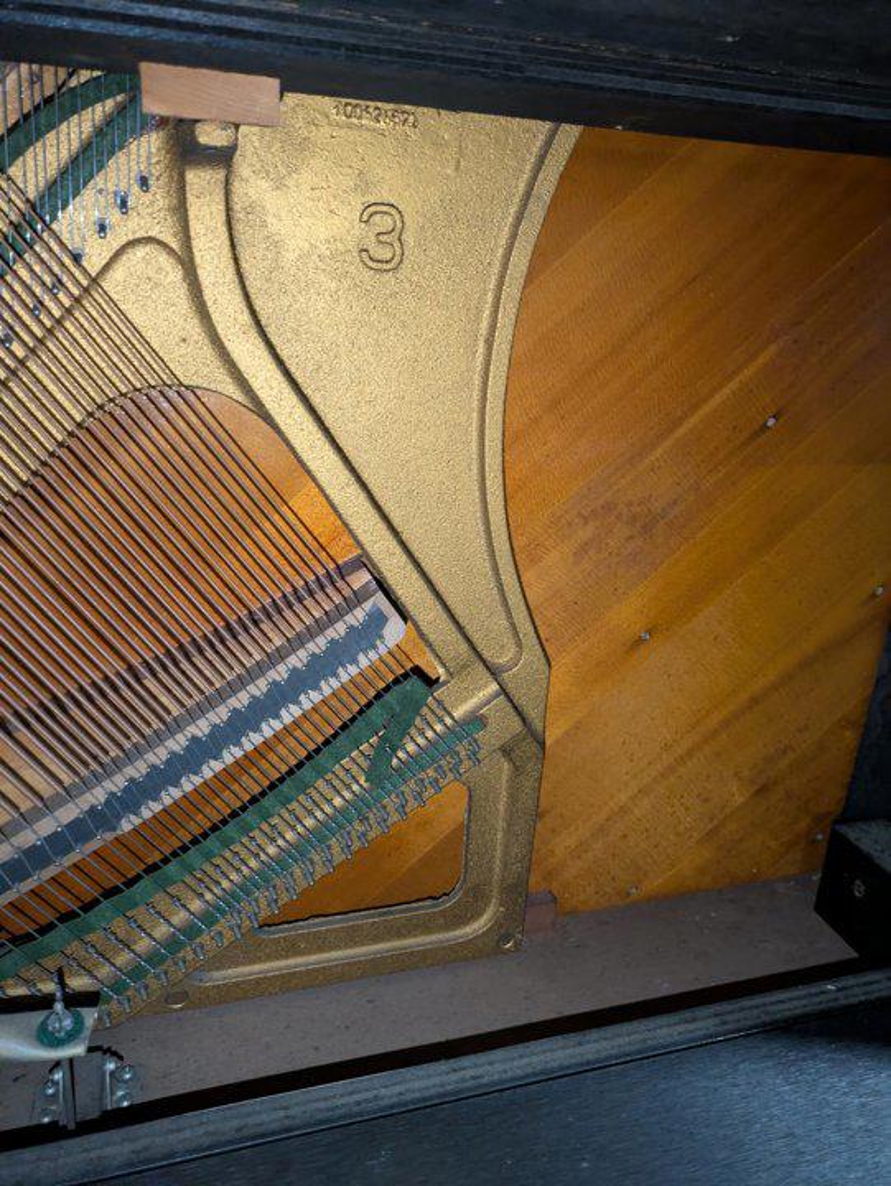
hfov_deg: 54.9
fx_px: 857
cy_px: 593
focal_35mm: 25
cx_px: 446
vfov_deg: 69.4
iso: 815
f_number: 1.89
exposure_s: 1/25
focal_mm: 5.43
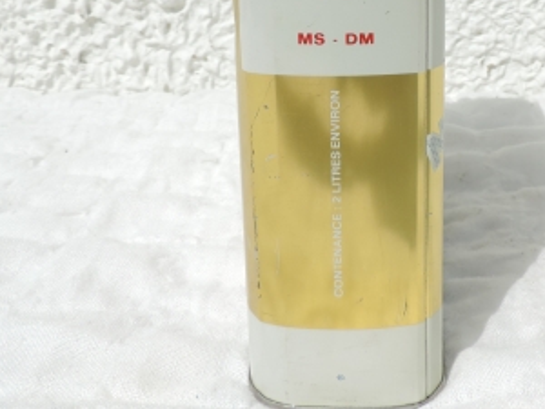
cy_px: 36
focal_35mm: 48
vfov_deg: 29.0
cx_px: 371
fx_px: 756
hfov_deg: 39.1
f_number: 3.3
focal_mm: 4.3
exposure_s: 1/2000
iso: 80
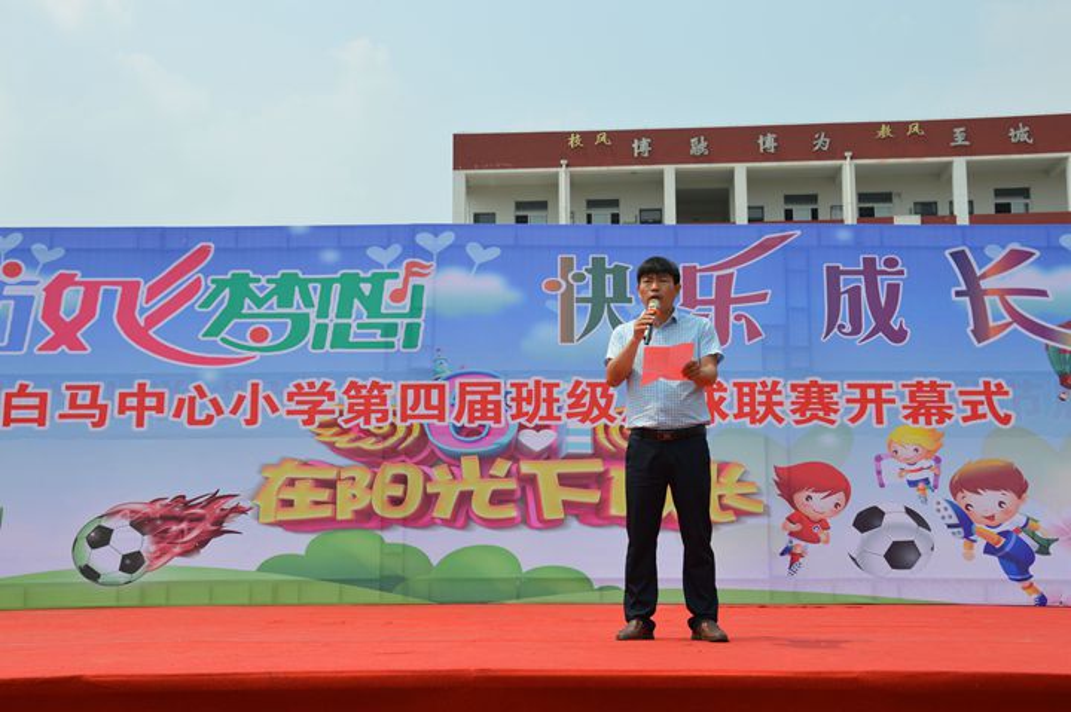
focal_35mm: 42
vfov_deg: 31.8
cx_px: 536
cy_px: 356
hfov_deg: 46.4
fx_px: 1249
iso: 100
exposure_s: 1/250
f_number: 8
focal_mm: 28
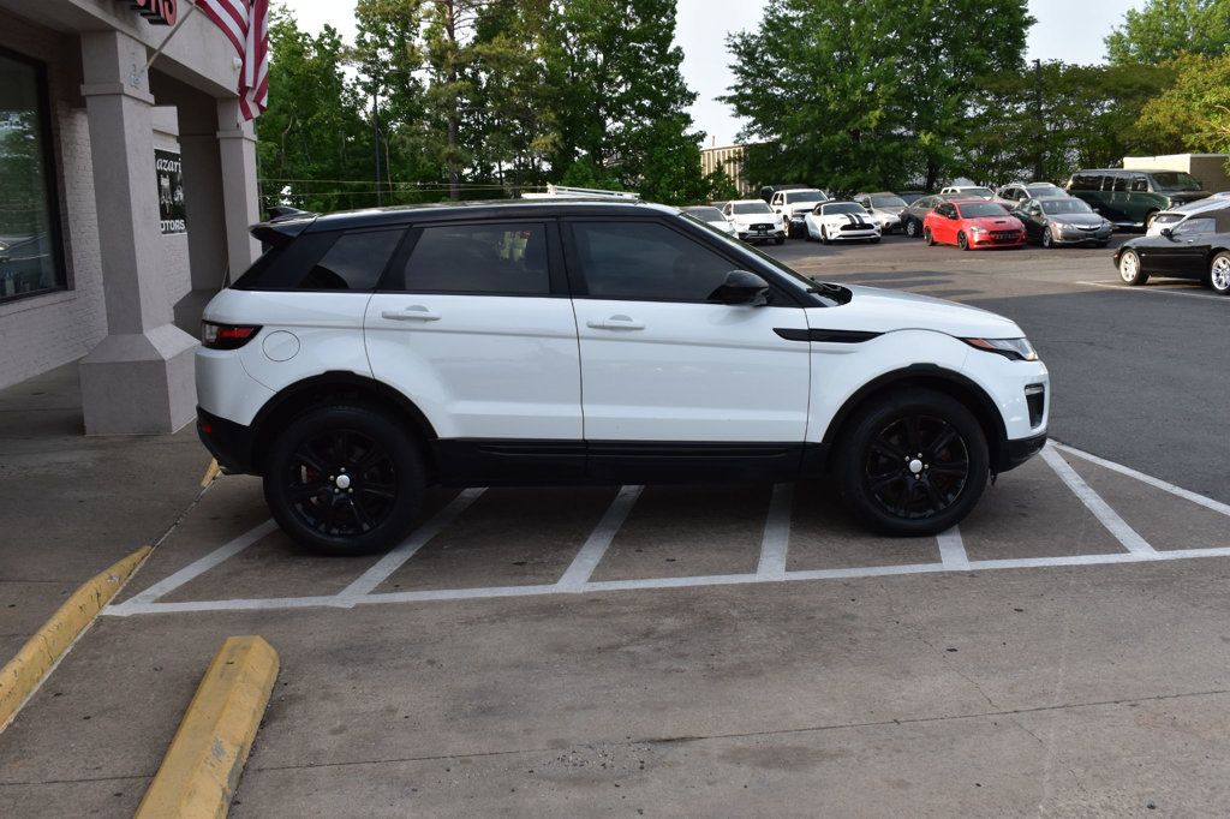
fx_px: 1178
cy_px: 410
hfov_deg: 55.1
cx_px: 615
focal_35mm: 34
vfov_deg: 38.3
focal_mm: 23
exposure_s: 1/250
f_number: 10
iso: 400
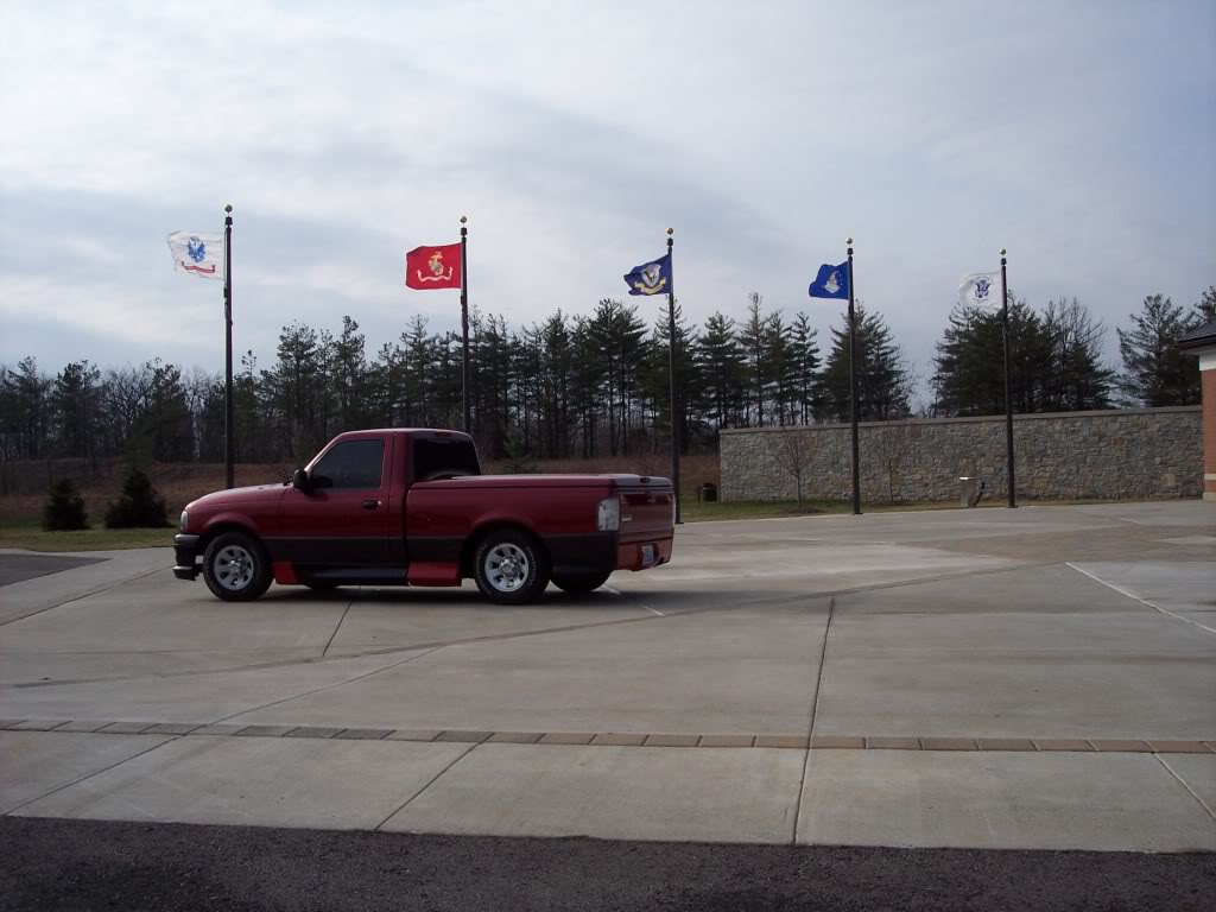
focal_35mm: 39
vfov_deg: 36.8
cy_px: 456
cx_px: 608
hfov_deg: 47.9
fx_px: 1370
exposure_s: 1/750
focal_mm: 8
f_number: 5.6
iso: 100
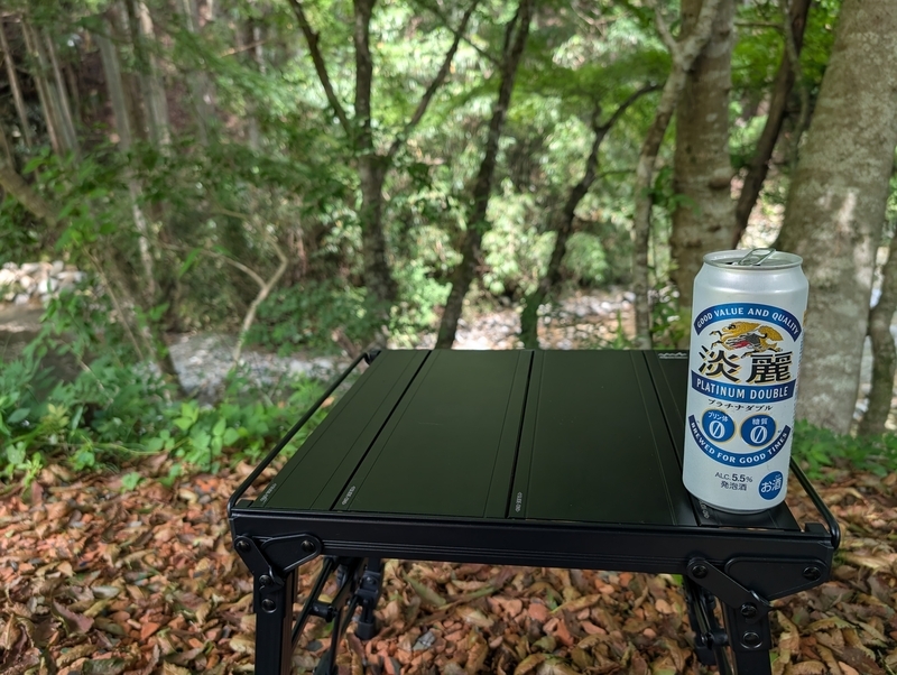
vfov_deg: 56.9
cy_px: 338
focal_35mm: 24
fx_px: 623
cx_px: 448
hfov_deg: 71.5
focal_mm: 6.9
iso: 54
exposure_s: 1/141
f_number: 1.68
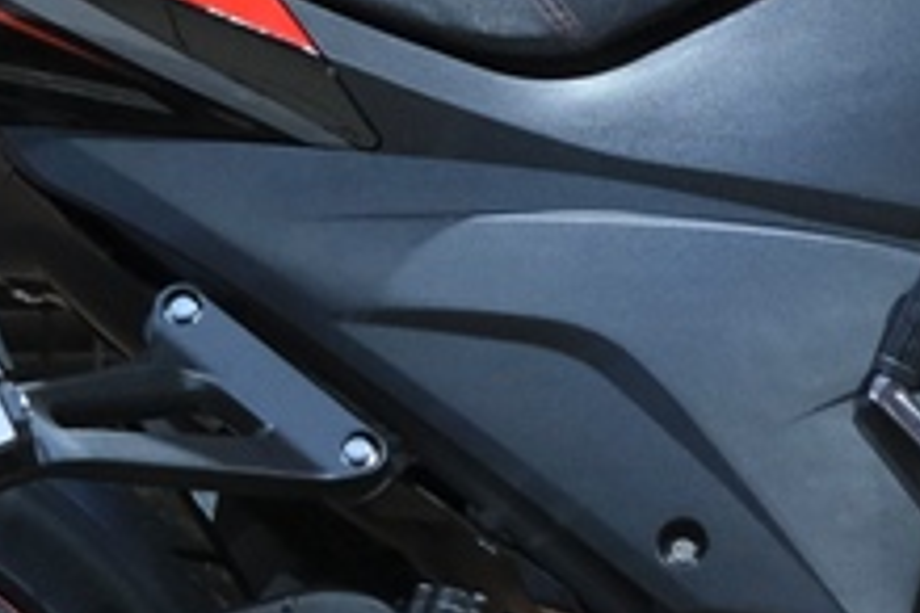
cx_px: 1231
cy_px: 10
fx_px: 8586
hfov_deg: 6.1
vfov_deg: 4.1
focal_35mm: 336
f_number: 4
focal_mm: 30.8
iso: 1250
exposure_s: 1/100
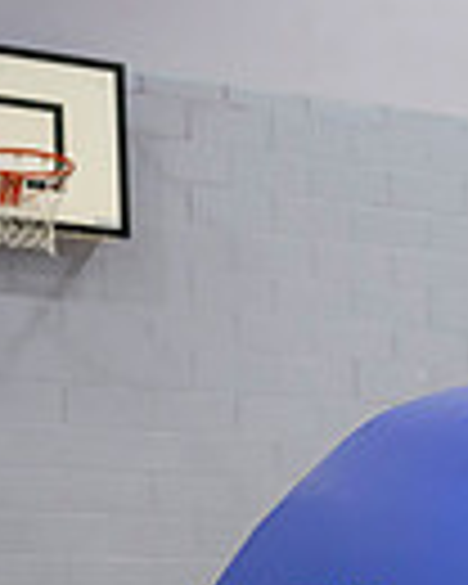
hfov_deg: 11.9
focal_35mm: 116
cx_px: 925
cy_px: 742
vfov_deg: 15.8
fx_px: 2008
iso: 2500
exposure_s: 1/400
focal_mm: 24
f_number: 3.5
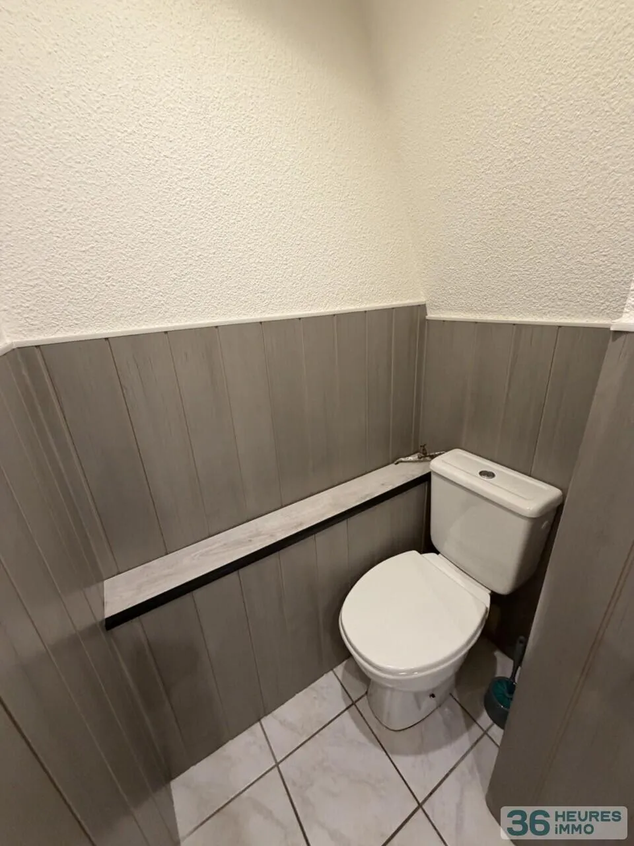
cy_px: 423
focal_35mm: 14
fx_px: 342
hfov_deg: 85.7
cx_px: 317
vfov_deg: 102.1
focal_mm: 2.22
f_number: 2.2
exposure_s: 1/50
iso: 400
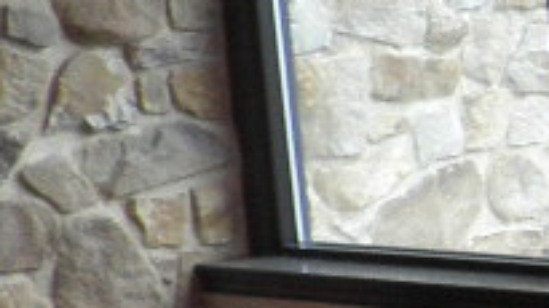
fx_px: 2371
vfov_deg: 7.4
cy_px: 388
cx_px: 1216
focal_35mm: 163
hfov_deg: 11.4
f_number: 3.3
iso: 100
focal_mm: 4.3
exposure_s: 1/40
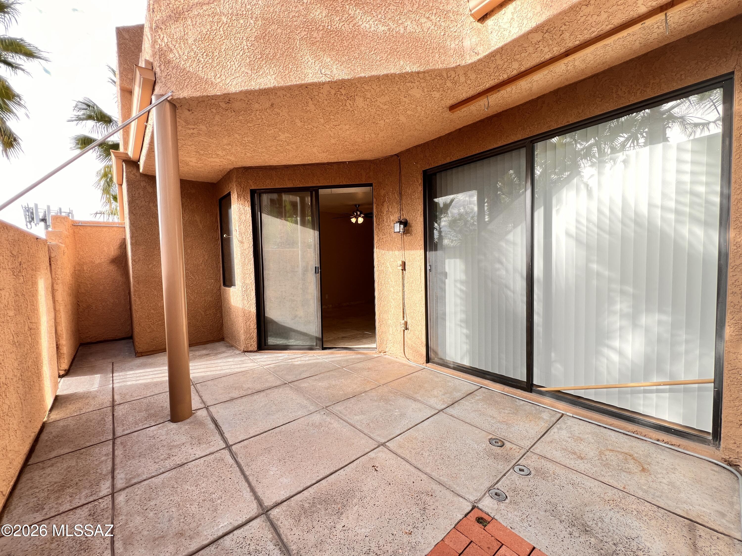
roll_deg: +1.2
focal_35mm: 13
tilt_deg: -3.2
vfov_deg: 89.9
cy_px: 278
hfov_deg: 106.2
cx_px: 371
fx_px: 279
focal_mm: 1.57
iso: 32
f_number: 1.8
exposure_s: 1/99
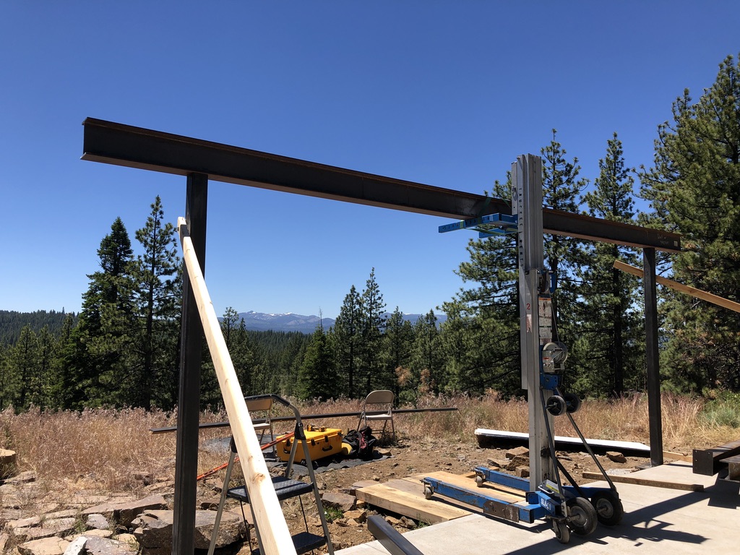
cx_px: 370
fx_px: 599
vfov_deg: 49.7
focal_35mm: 28
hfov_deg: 63.4
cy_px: 278
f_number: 1.8
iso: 20
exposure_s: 1/1715
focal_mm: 4
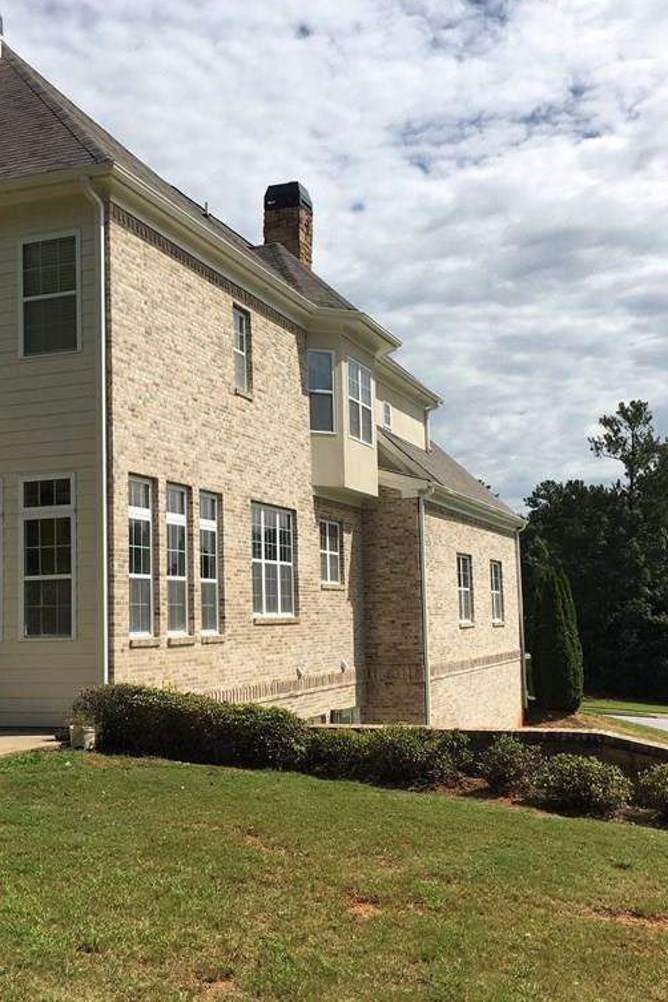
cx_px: 244
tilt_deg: +6.0
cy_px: 494
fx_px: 1141
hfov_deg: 32.5
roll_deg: +1.6
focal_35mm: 41
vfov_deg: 47.4
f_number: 2.2
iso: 25
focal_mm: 4.15
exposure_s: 1/2481
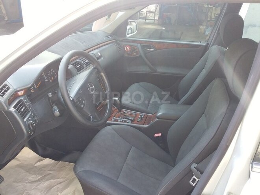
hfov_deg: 58.4
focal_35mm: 31
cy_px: 98
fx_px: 233
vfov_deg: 45.4
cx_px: 130
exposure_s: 1/50
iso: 50
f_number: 2.2
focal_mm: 3.3
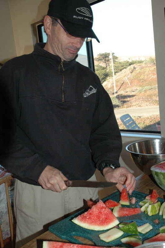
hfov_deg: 35.4
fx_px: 259
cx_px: 82
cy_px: 124
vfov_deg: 51.3
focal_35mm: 38
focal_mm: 25
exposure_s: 1/60
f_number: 11
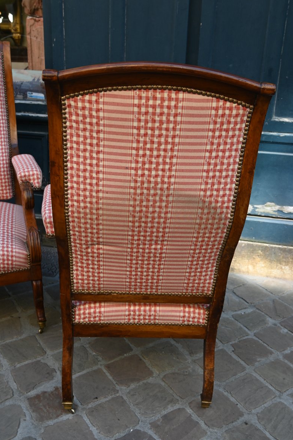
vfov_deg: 51.0
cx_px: 150
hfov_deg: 35.2
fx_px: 461
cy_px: 225
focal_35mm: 38
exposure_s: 1/250
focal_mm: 24.5
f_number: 4.5
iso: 200
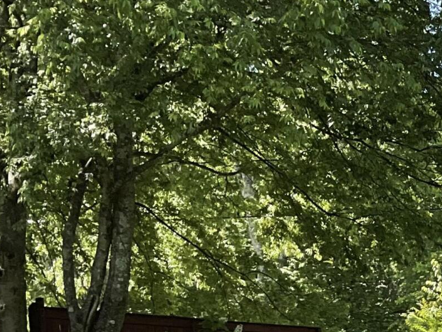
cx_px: 636
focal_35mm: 110
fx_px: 1404
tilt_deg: -1.0
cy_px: 521
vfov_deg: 12.7
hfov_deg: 16.5
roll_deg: +2.6
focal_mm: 3
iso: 16
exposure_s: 1/486
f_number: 1.8
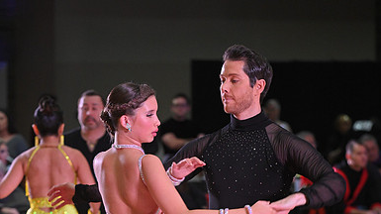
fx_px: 2312
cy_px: 279
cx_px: 190
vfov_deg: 5.3
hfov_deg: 9.4
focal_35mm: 229
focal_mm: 145
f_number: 5
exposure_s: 1/320
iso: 2000
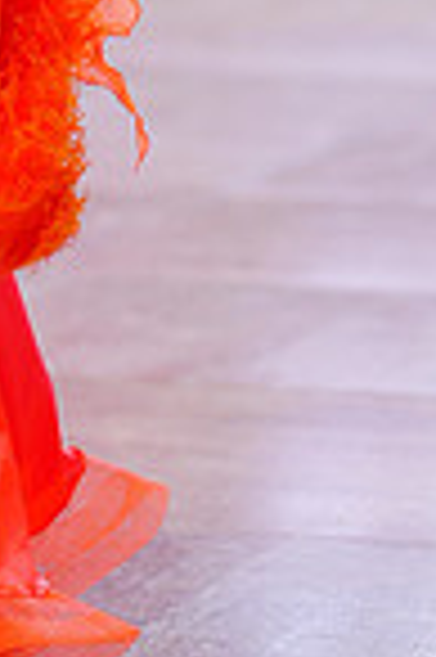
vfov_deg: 5.8
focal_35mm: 350
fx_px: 6373
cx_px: 56
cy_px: -328
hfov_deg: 3.9
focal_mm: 88
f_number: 2
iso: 250
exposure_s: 1/500
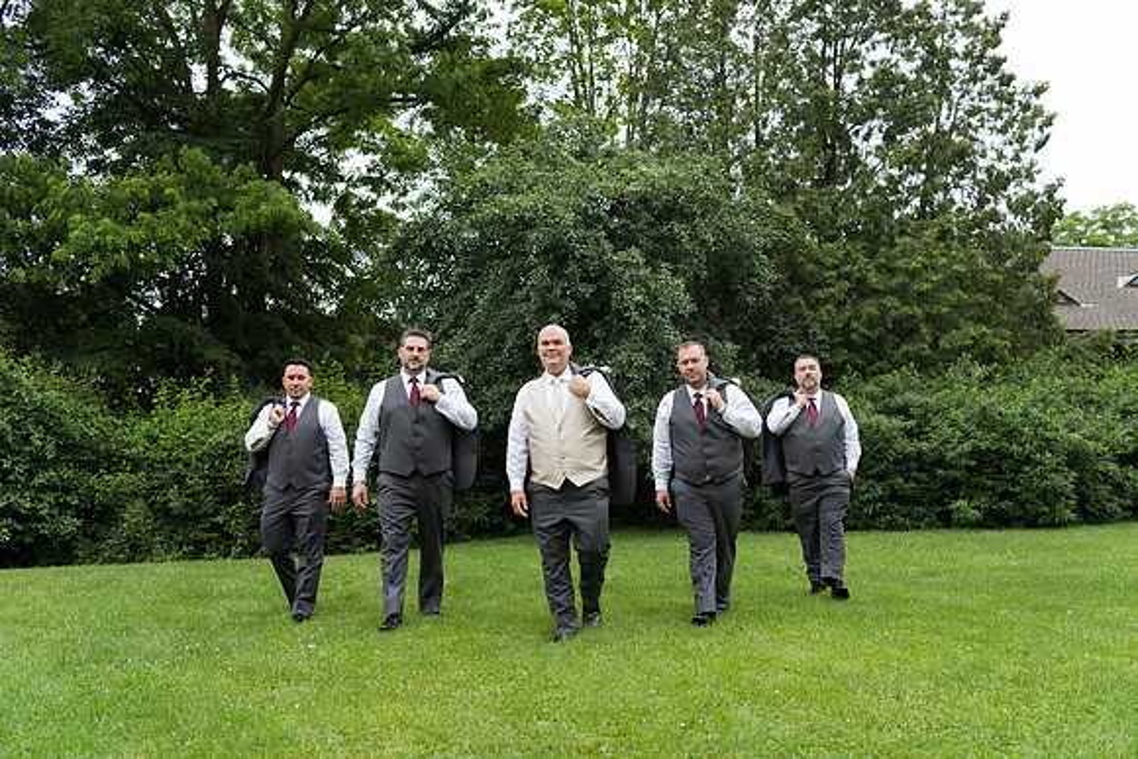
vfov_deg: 41.1
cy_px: 380
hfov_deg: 58.7
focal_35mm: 32
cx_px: 569
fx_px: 1012
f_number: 2.8
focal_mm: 32
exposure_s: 1/320
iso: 72
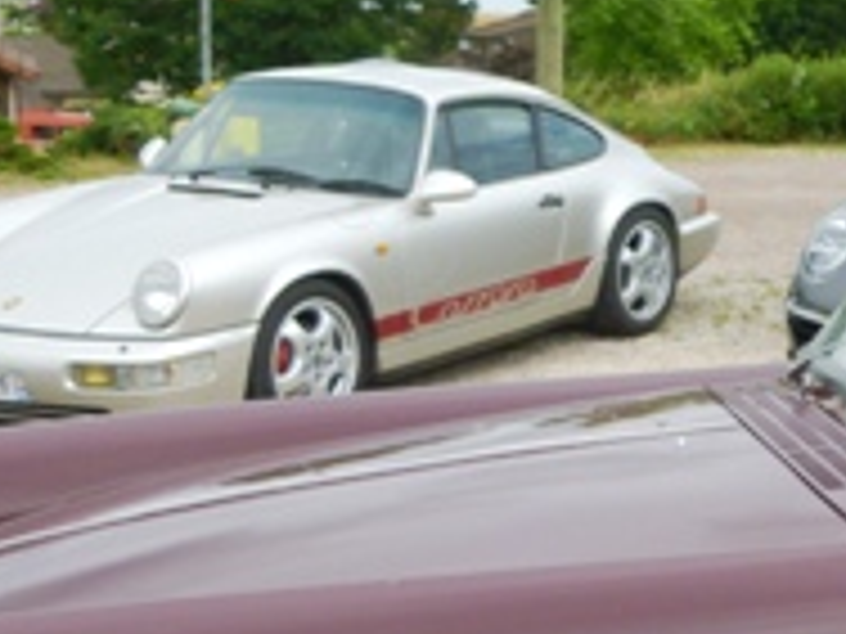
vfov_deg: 17.3
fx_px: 2077
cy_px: 486
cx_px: 1125
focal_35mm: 85
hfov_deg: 20.8
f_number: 3.1
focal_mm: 4.5
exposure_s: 1/500
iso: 100
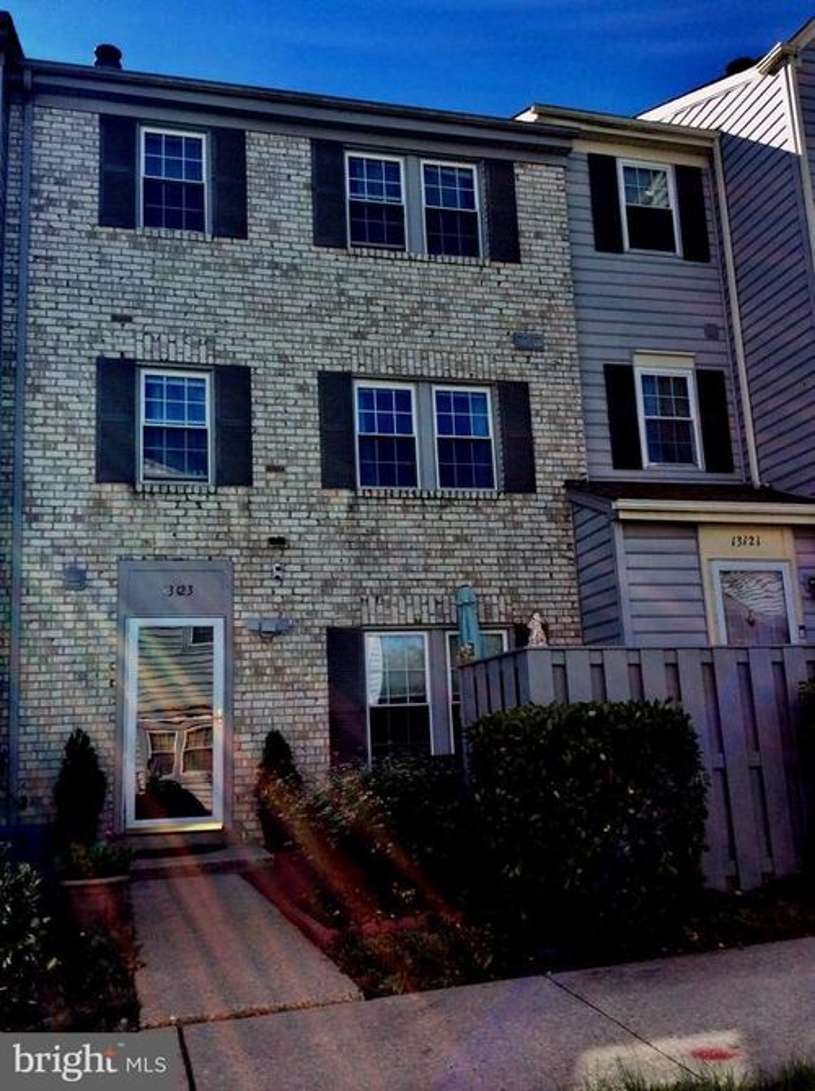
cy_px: 546
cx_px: 408
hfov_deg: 44.1
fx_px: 1007
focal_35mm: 32
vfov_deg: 56.9
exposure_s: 1/763
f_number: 2.4
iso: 32
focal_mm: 3.3
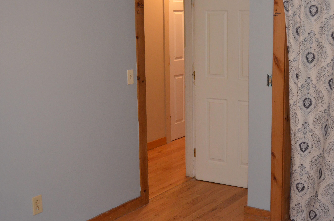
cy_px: 106
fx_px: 500
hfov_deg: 36.9
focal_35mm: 54
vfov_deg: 24.9
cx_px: 179
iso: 3200
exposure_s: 1/60
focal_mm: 32
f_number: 4.8
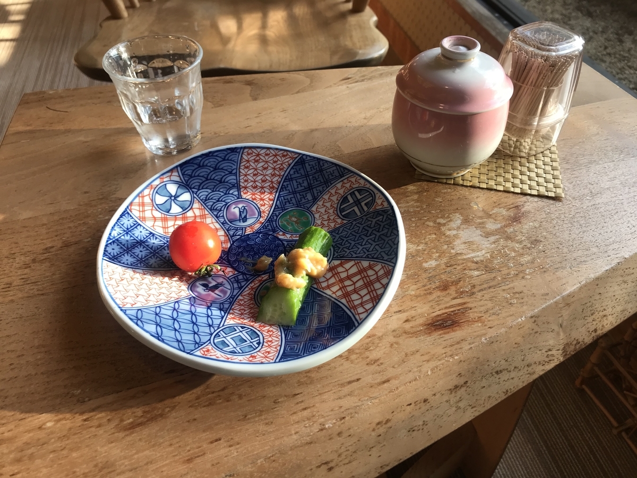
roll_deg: +2.0
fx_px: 515
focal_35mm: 28
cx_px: 318
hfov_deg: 63.4
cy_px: 239
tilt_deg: -44.4
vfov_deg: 49.7
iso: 20
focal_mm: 3.99
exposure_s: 1/116
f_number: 1.8
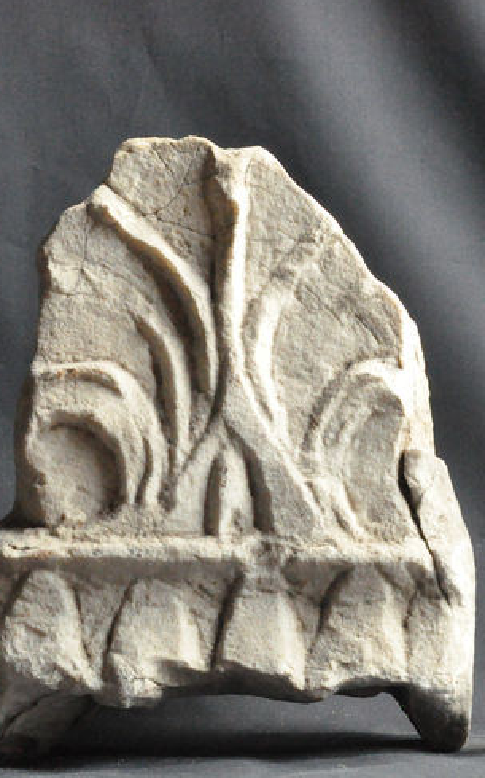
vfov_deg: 16.7
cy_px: 402
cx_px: 269
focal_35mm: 125
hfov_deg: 10.5
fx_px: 2647
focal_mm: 50
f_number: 13
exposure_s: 1/200
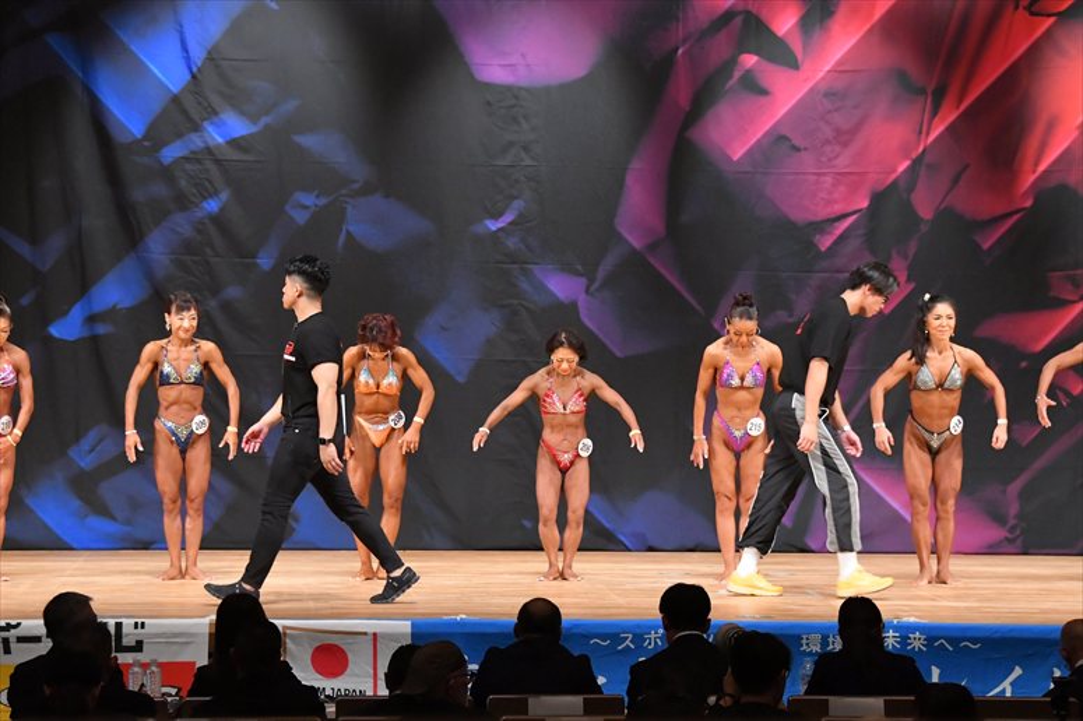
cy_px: 360
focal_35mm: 138
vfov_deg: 9.9
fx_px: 4150
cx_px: 542
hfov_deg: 14.9
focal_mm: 92
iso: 7200
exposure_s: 1/400
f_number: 5.6
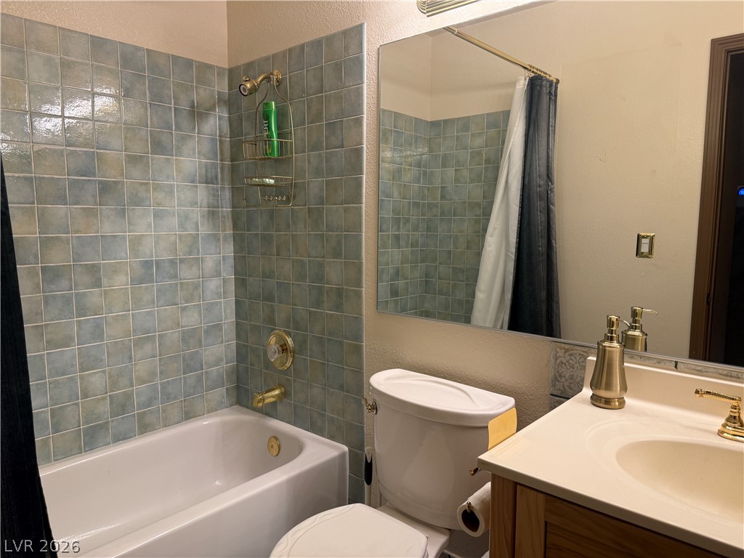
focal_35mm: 24
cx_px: 372
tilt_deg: -5.6
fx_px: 516
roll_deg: -0.2
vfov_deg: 56.8
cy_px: 279
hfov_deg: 71.6
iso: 100
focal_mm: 6.76
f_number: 1.78
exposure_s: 1/120
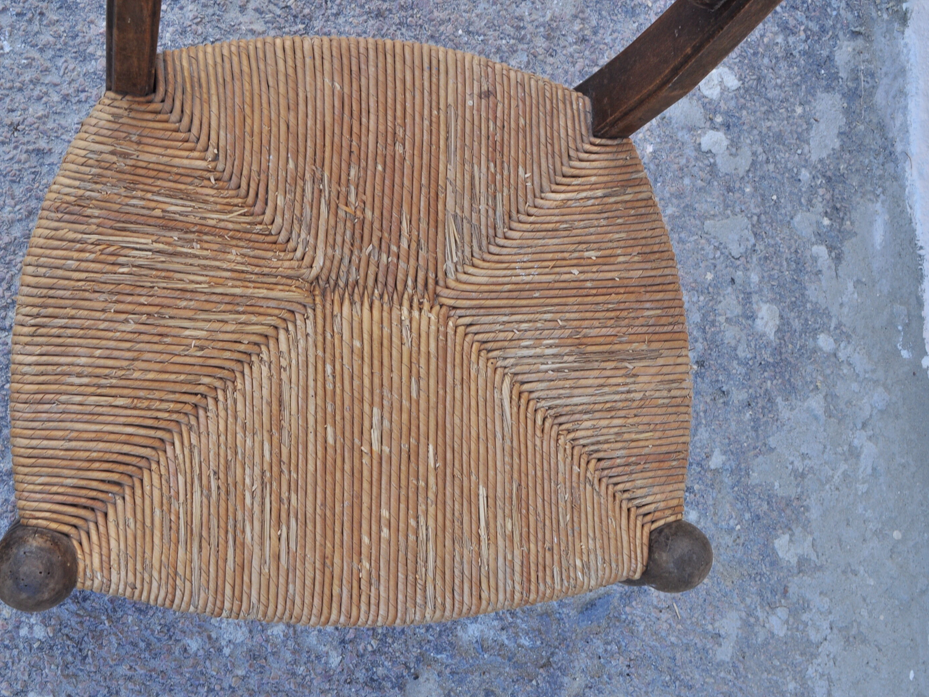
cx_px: 478
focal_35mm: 43
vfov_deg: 33.6
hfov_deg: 43.8
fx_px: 1154
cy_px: 348
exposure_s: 1/50
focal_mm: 26
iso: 200
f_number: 11
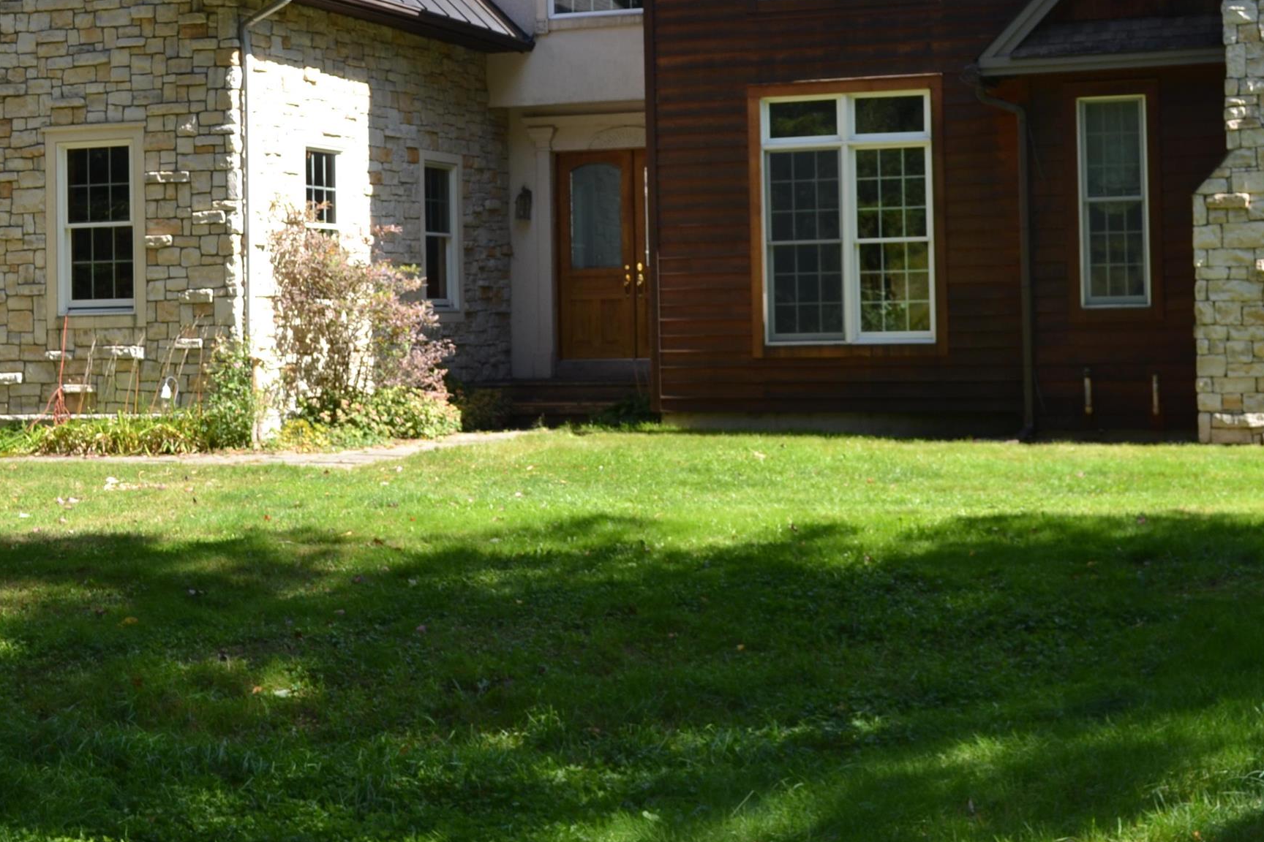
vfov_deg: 21.1
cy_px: 229
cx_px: 653
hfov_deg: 31.4
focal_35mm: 64
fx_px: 2247
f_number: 5
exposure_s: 1/200
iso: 100
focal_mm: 24
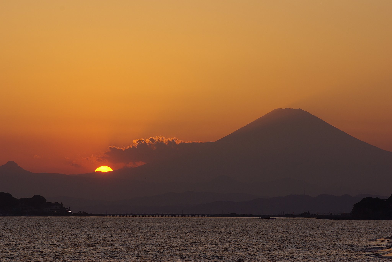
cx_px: 196
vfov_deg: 6.8
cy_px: 131
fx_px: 2208
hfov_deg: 10.1
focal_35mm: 202
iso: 100
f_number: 7.1
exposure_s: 1/250
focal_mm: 135
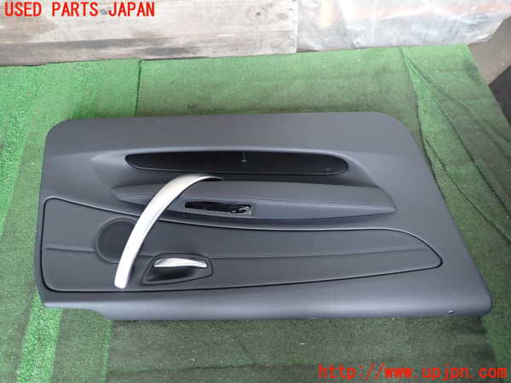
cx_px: 256
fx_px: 369
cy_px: 192
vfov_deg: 54.9
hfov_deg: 69.4
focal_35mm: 25
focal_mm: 4.5
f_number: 2
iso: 160
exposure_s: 1/60
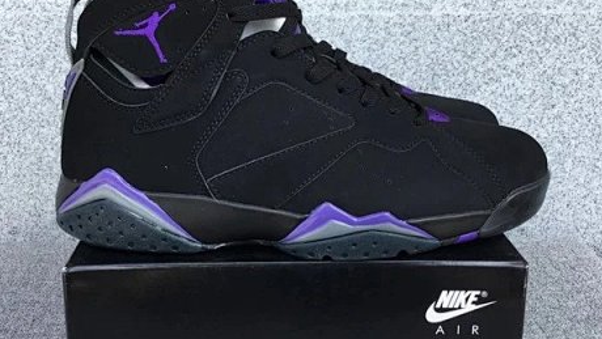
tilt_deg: -15.4
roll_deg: +1.1
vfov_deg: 25.4
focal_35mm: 47
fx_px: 750
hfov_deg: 43.6
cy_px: 141
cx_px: 264
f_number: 2.4
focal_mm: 3.3
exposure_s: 1/231
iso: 25
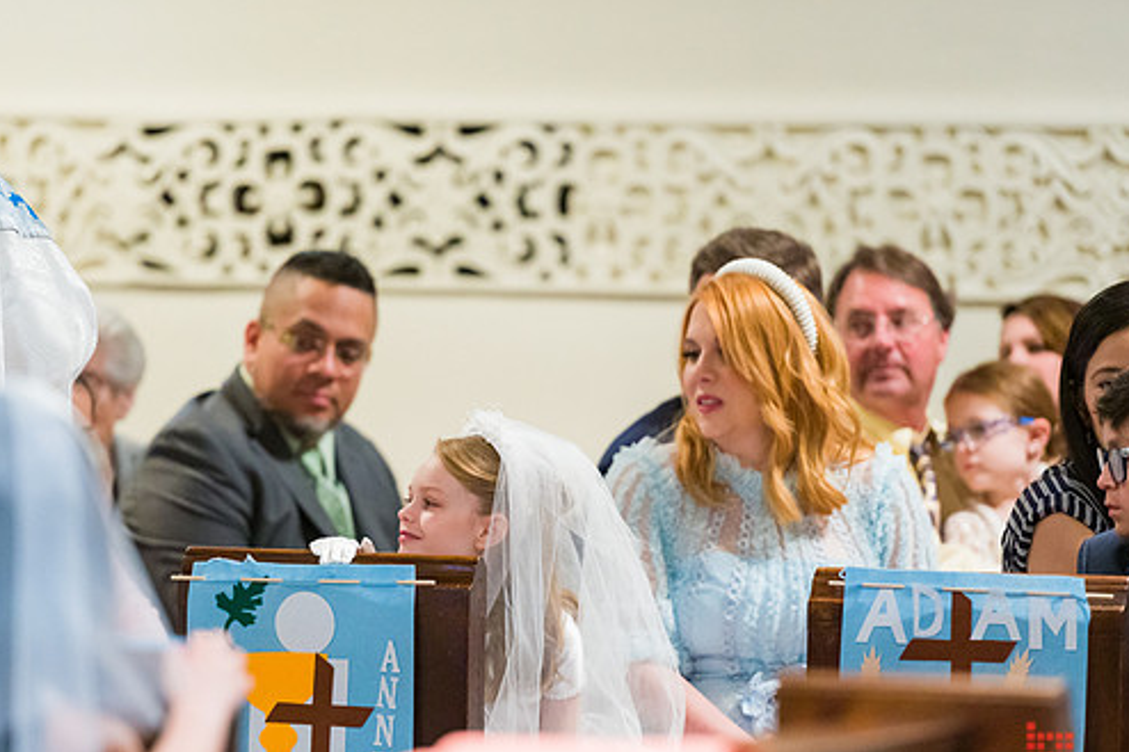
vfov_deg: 5.8
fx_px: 7367
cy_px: 400
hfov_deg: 8.8
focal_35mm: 235
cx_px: 526
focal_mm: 200
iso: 6400
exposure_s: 1/200
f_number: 3.2
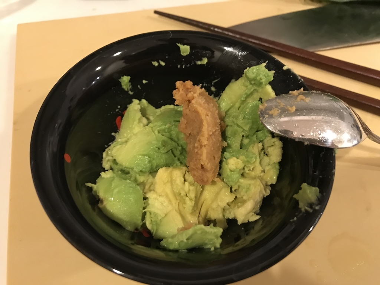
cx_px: 190
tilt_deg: -56.3
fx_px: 307
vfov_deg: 49.7
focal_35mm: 28
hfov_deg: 63.4
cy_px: 142
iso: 80
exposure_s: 1/8
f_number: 1.8
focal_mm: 3.99
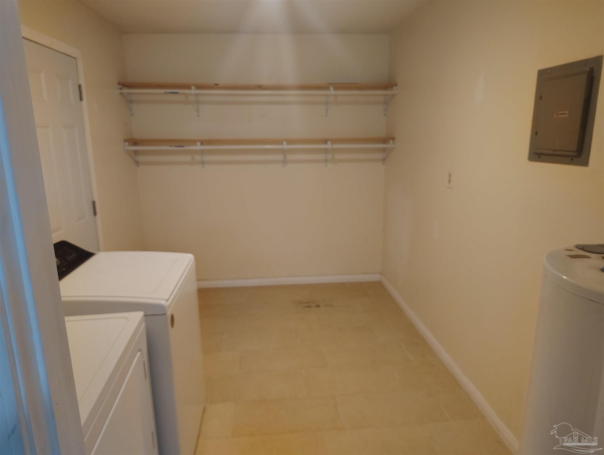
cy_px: 228
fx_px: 419
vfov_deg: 56.9
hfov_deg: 71.5
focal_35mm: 24
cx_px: 302
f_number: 1.8
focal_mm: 5.56
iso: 1597
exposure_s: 1/60
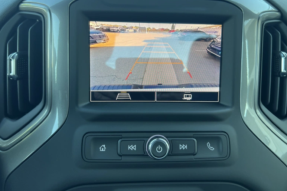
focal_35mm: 28
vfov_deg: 46.3
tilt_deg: -14.7
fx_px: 223
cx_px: 146
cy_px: 82
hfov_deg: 65.5
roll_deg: -0.9
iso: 80
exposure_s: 1/121
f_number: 1.5
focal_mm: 5.7
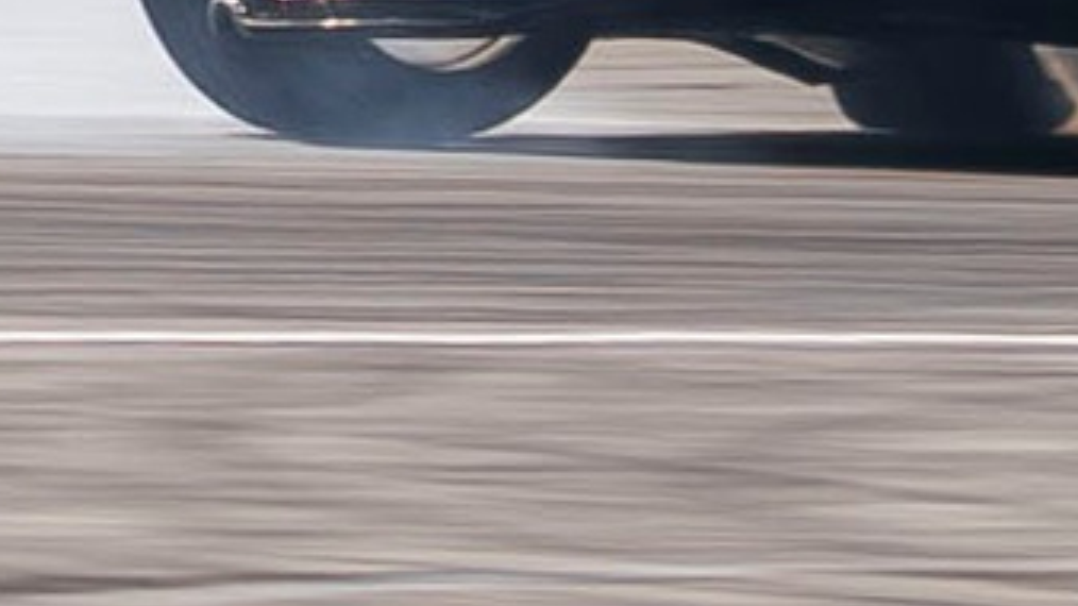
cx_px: -594
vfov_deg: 0.5
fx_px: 69163
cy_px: -310
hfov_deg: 0.9
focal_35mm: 2420
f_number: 10
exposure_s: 1/125
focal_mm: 140
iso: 100
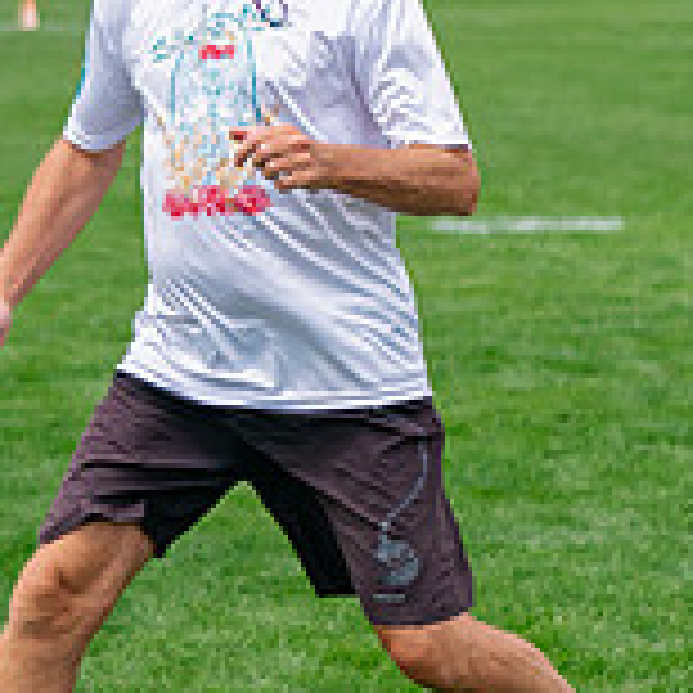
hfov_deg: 6.5
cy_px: 204
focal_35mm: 271
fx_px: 6138
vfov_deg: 6.5
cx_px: 446
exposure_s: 1/10000
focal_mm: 70
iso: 640
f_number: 2.8
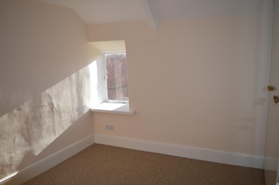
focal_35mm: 27
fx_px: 209
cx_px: 140
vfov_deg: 47.9
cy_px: 92
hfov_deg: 67.4
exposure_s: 1/200
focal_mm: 18
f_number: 4
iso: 100
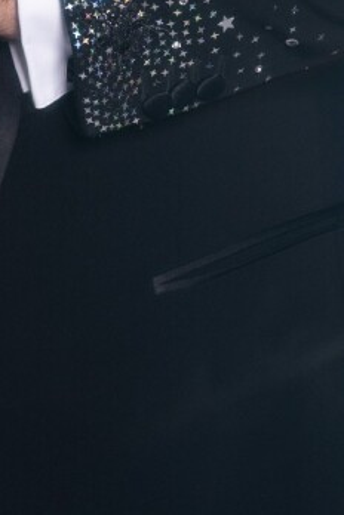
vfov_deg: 7.9
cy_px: -67
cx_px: -202
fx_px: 3712
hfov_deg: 5.3
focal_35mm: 259
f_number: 6.3
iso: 320
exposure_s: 1/125
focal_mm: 50
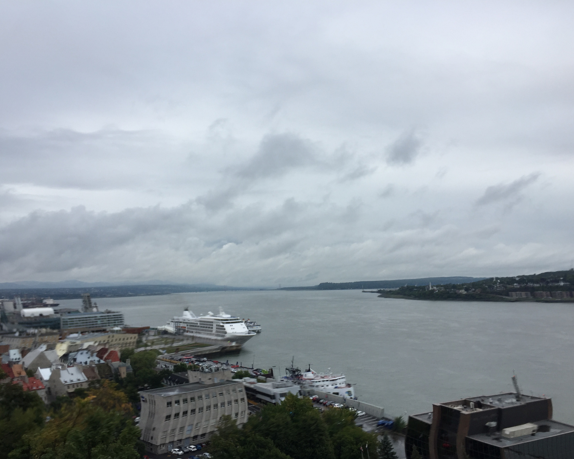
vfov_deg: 47.1
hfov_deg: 57.2
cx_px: 286
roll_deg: +1.7
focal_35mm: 31
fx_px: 527
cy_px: 233
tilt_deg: +6.4
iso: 32
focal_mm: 4.15
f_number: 2.2
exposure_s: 1/1799
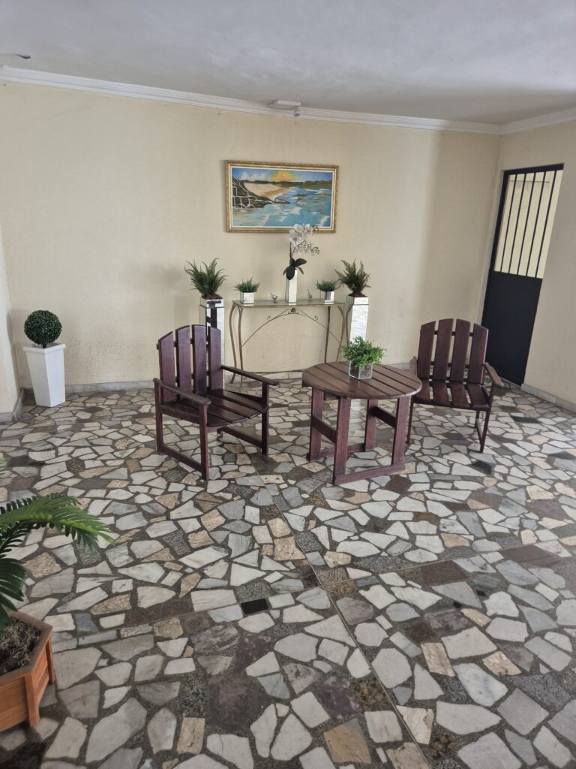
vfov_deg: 73.9
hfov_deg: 58.9
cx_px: 288
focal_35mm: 23
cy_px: 384
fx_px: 510
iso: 500
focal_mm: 5.4
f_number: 1.8
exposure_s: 1/60
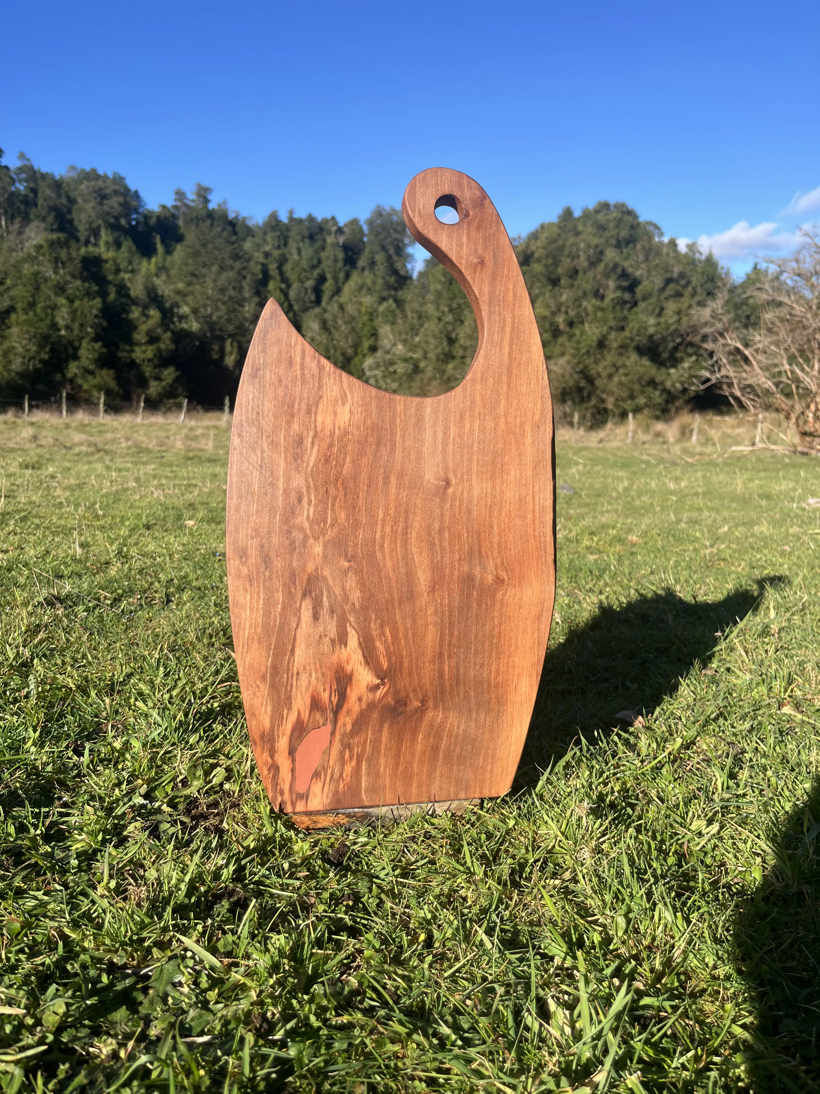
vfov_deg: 67.3
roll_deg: -0.5
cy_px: 547
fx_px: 821
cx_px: 410
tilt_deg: -10.8
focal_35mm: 26
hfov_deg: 53.1
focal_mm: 5.1
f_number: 1.6
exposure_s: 1/2062
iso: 50
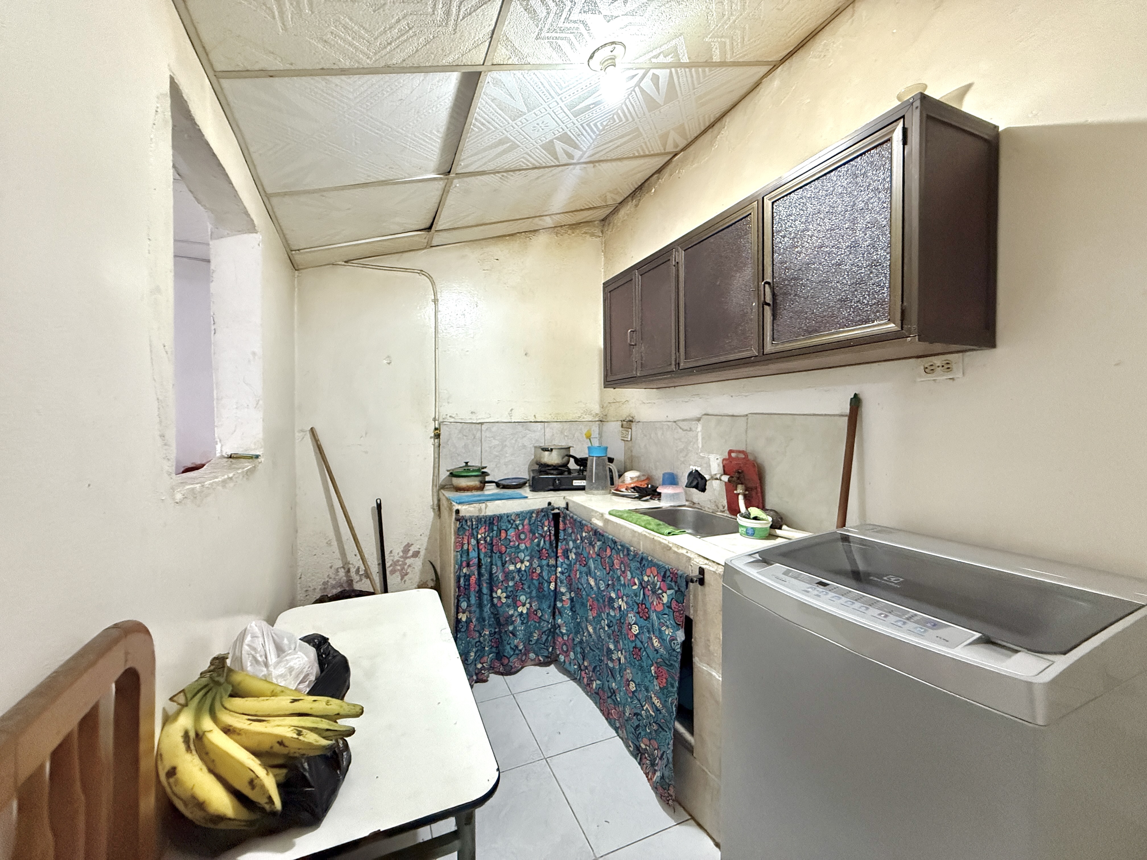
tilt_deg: -0.9
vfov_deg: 85.7
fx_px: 464
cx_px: 574
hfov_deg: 102.1
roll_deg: -0.3
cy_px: 430
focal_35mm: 14
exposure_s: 1/60
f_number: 2.2
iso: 1000
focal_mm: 2.22
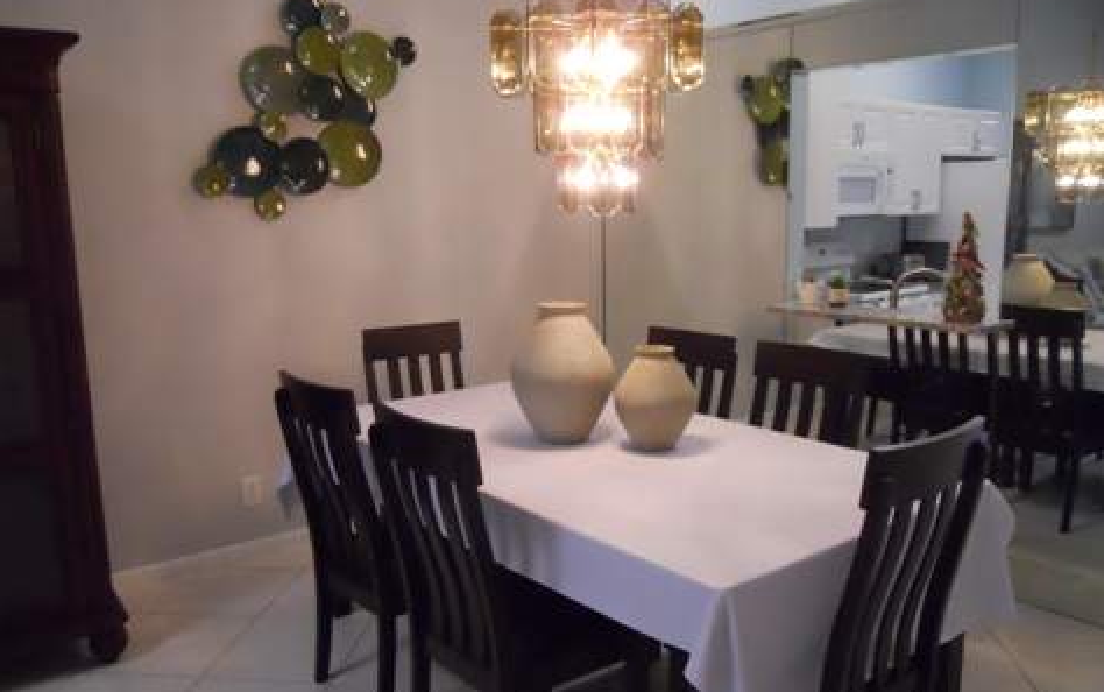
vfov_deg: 41.9
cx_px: 552
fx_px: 903
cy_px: 344
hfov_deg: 62.9
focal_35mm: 30
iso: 800
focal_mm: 5
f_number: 2.7
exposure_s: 1/100
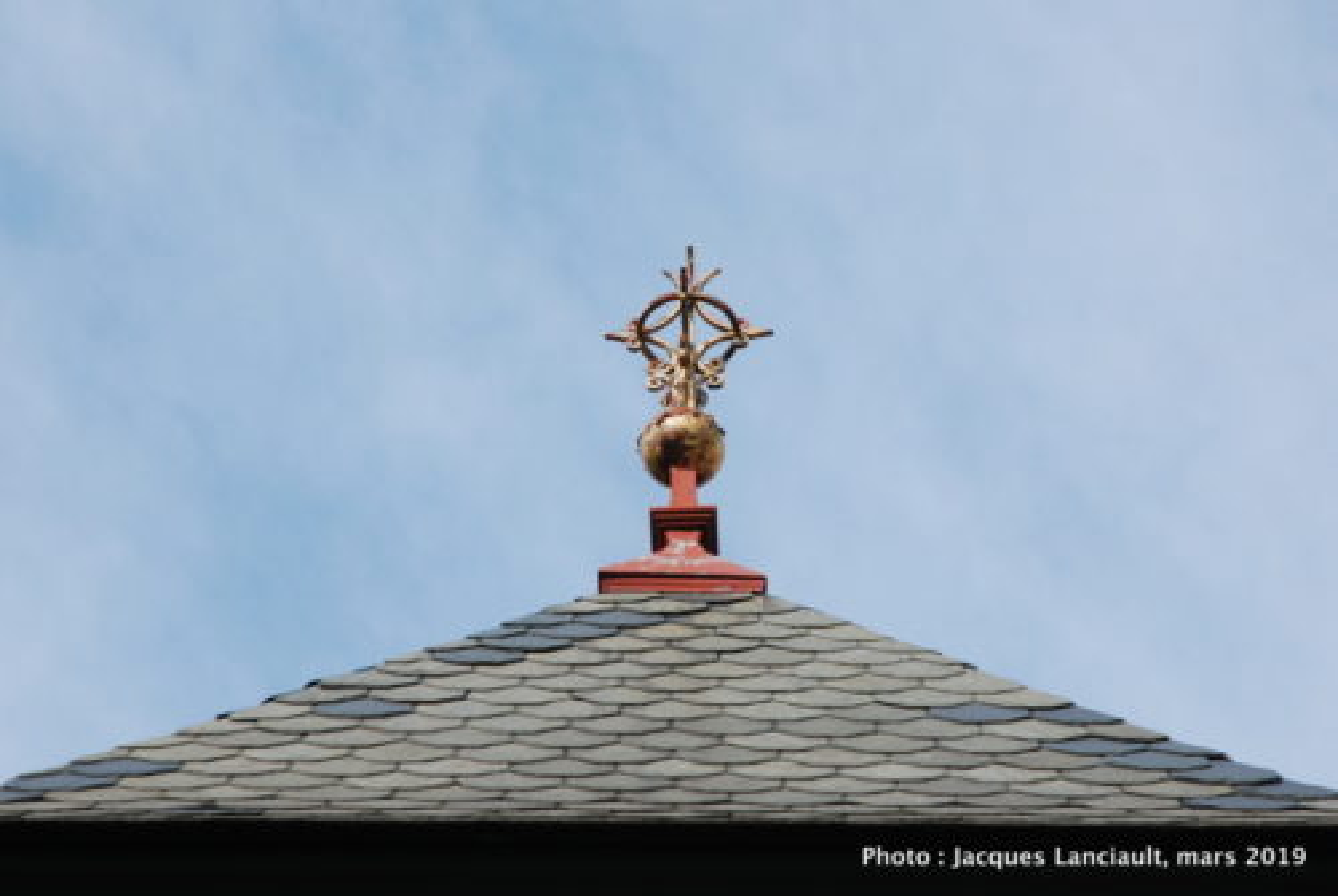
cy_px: 448
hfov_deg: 19.4
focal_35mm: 105
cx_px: 669
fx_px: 3908
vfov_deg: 13.1
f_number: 10
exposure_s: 1/125
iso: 100
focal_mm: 70
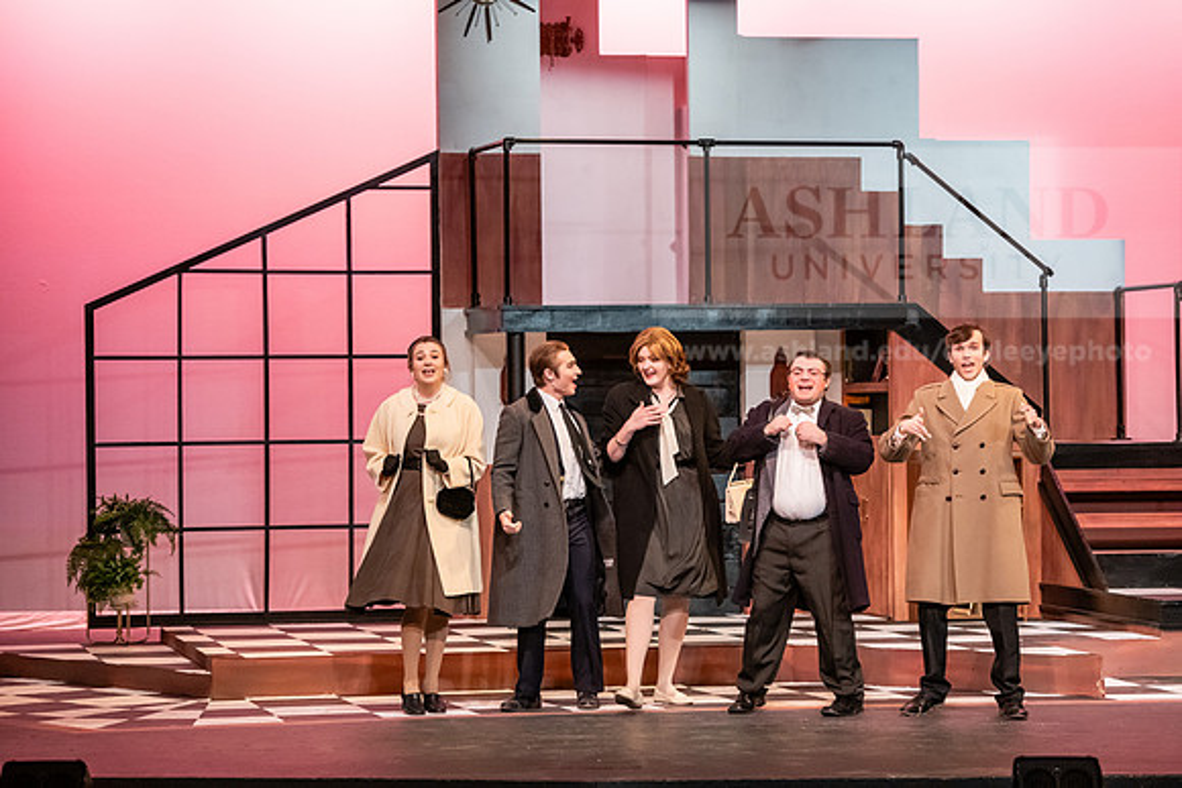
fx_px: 3448
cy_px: 394
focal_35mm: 105
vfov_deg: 13.0
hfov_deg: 19.5
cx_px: 591
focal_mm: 105
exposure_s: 1/200
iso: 3200
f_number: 3.5
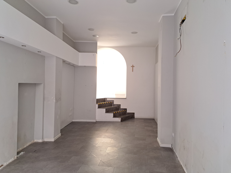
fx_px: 160
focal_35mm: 24
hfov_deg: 71.6
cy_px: 86
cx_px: 116
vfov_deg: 56.8
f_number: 1.8
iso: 80
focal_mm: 5.23
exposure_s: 1/100
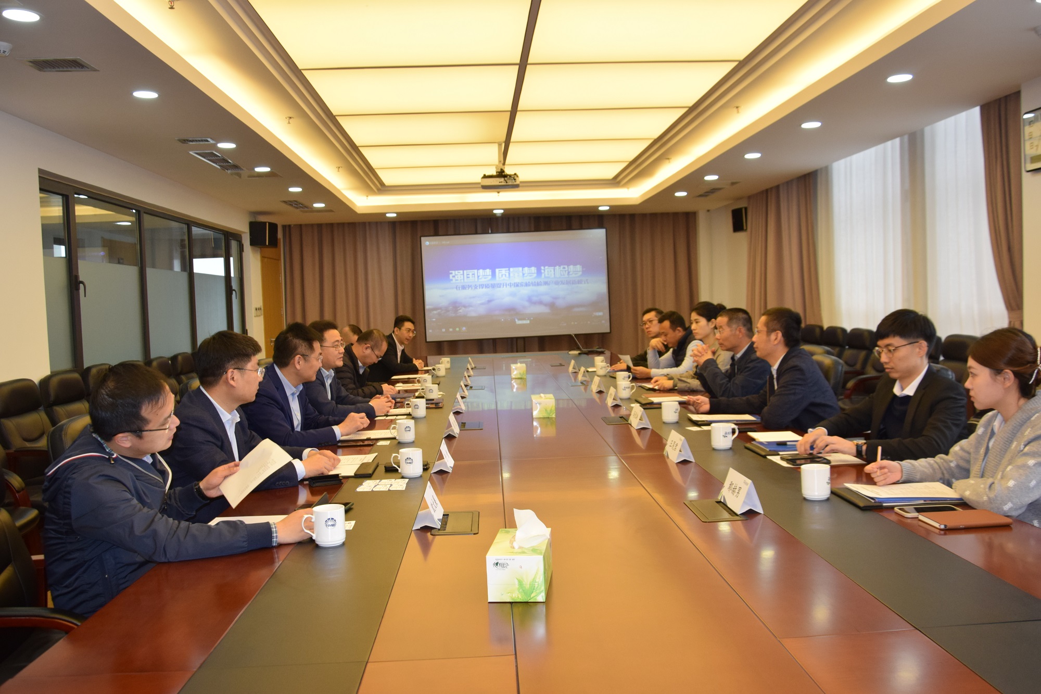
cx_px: 520
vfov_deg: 41.7
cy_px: 347
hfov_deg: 59.5
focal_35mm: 32
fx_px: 911
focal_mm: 21
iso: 800
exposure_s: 1/125
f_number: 5.6
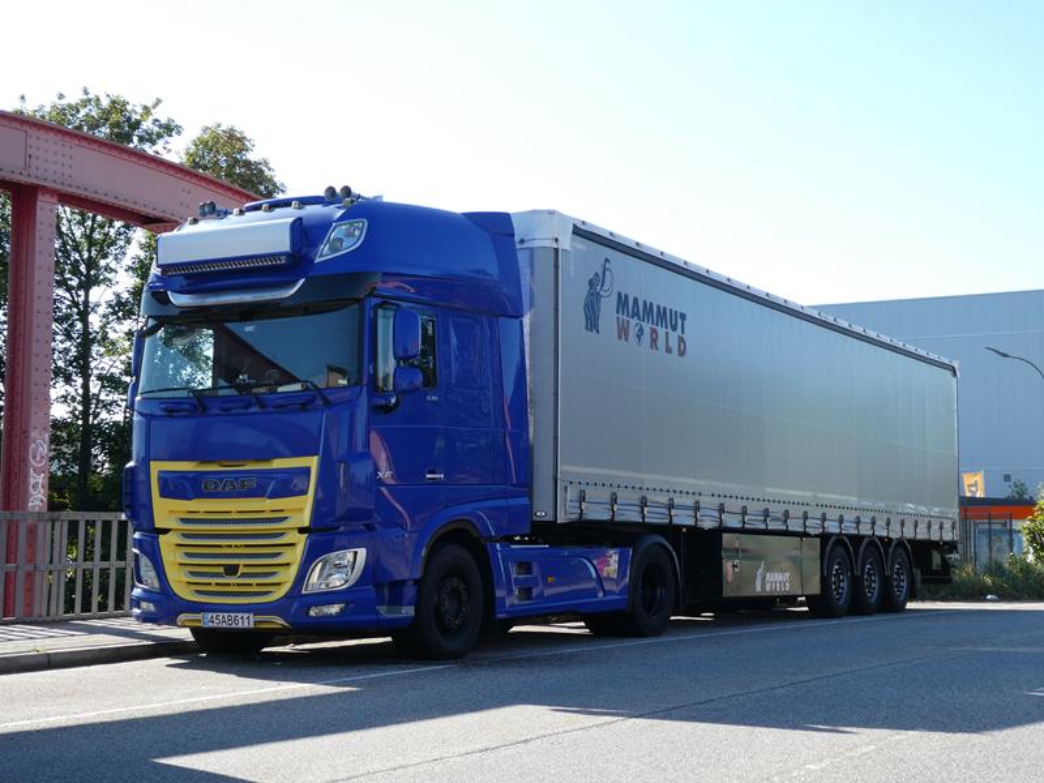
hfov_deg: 35.5
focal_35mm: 54
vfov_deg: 27.0
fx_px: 1629
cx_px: 522
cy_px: 392
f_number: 4.1
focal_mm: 9.6
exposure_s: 1/250
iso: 80
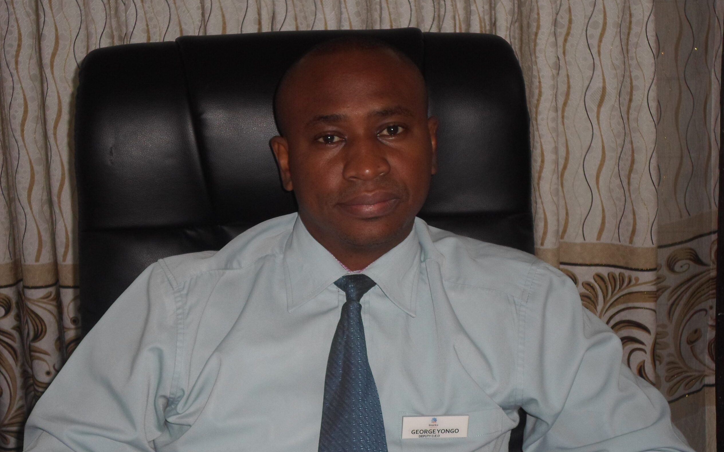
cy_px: 246
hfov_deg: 35.1
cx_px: 367
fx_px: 1144
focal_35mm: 58
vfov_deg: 22.4
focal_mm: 9.7
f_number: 3.6
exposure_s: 1/45
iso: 100
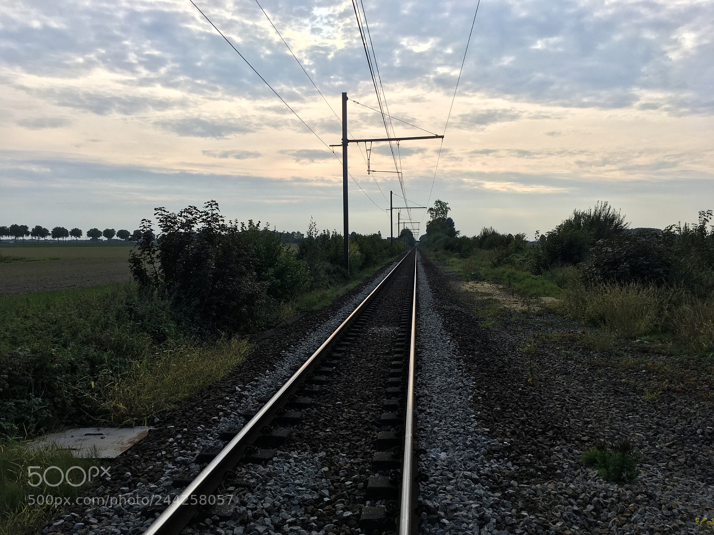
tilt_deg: -1.3
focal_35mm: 29
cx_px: 357
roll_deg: -1.8
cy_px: 268
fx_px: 598
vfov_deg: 48.2
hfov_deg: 61.7
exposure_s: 1/1350
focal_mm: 4.15
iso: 25
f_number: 2.2
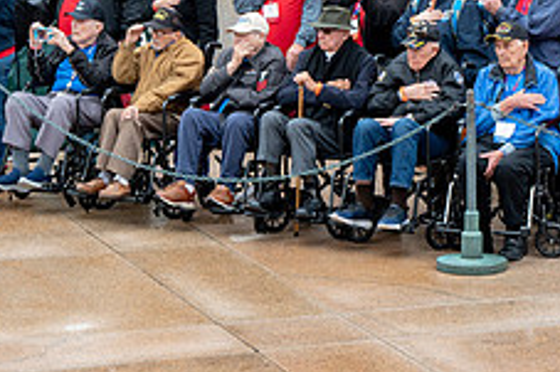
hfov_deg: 13.1
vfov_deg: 8.8
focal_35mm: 156
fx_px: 2425
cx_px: 442
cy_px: 39
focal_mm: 61
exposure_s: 1/100
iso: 250
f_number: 6.3
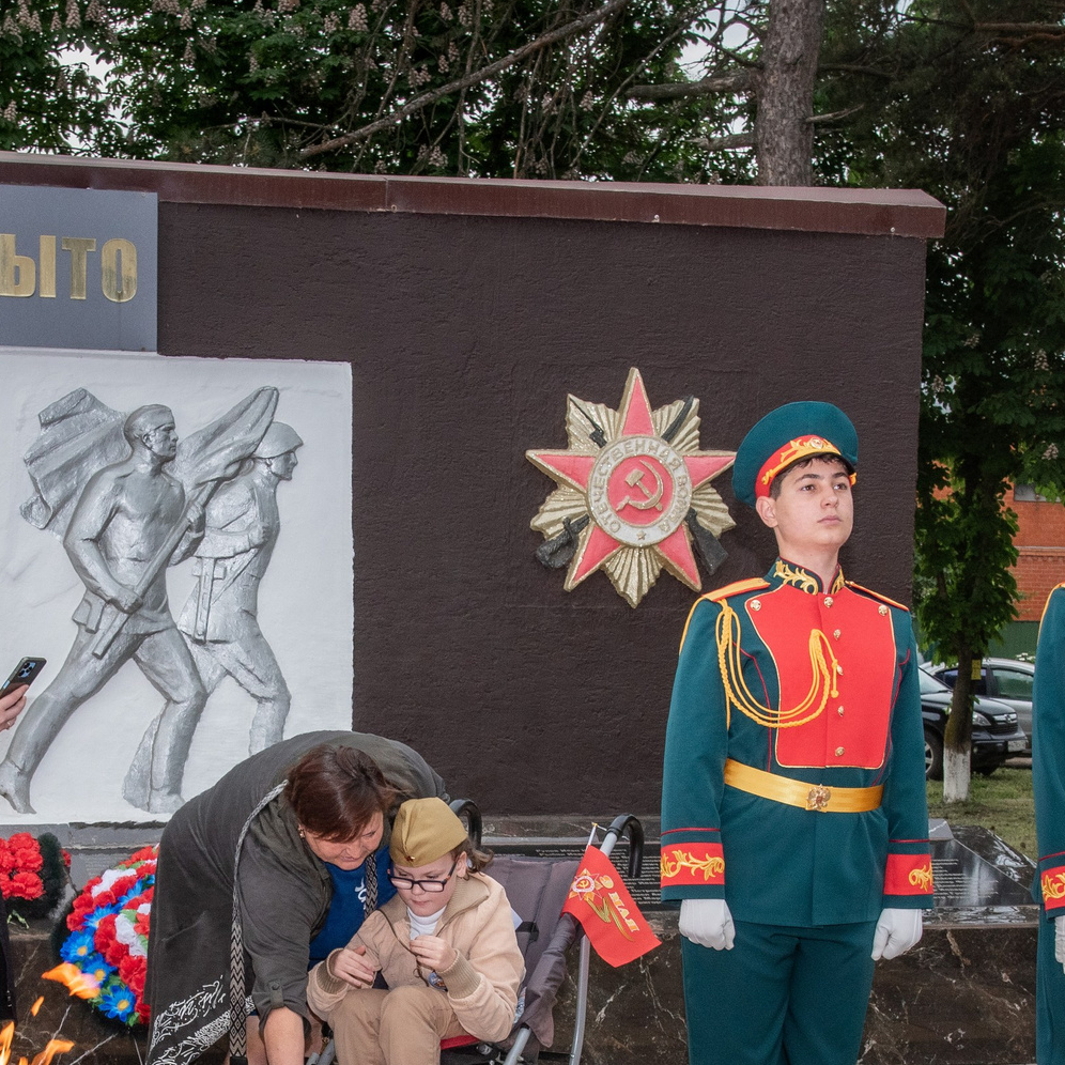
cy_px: 903
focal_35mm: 83
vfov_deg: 20.6
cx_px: 314
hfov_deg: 20.8
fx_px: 2889
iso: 640
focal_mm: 38
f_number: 10
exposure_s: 1/160
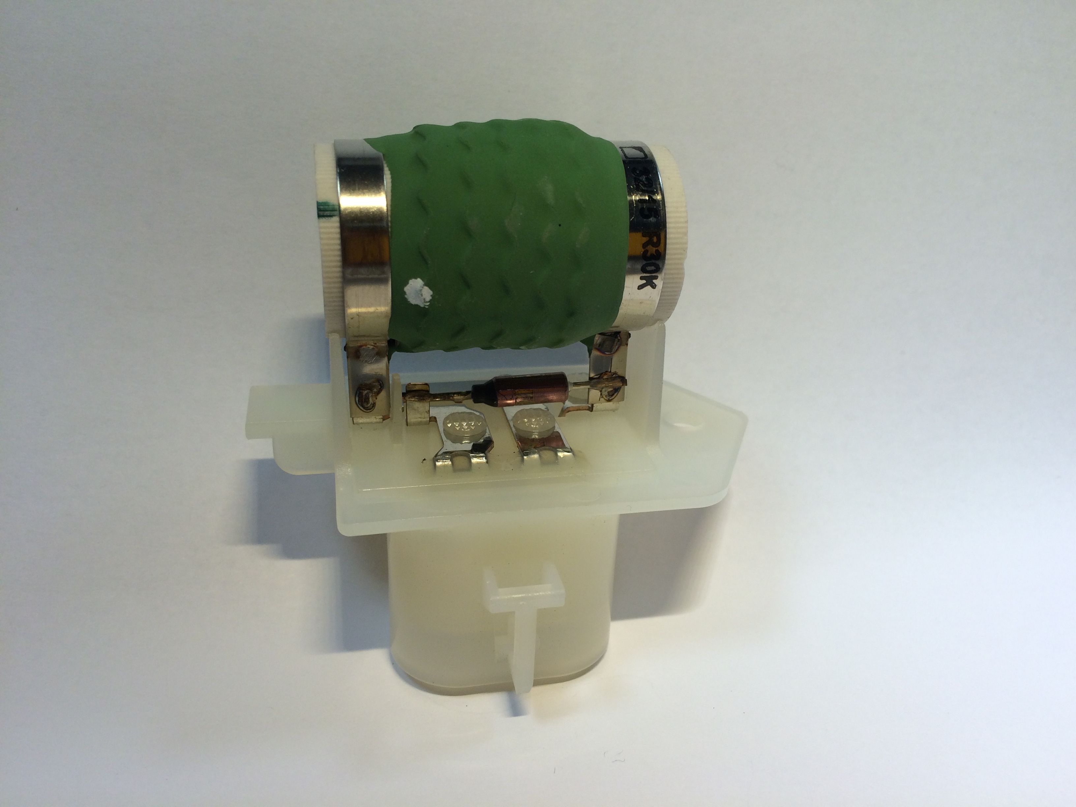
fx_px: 901
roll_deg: -0.9
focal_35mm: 29
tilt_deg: -28.4
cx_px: 538
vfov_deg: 48.2
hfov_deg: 61.7
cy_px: 404
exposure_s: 1/100
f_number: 2.2
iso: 40
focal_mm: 4.15
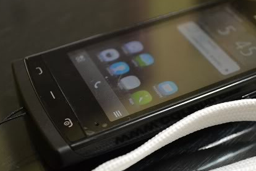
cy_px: 91
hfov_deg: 28.3
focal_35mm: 71
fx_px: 505
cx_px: 169
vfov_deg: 19.2
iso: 2200
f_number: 5
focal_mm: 34
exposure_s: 1/15
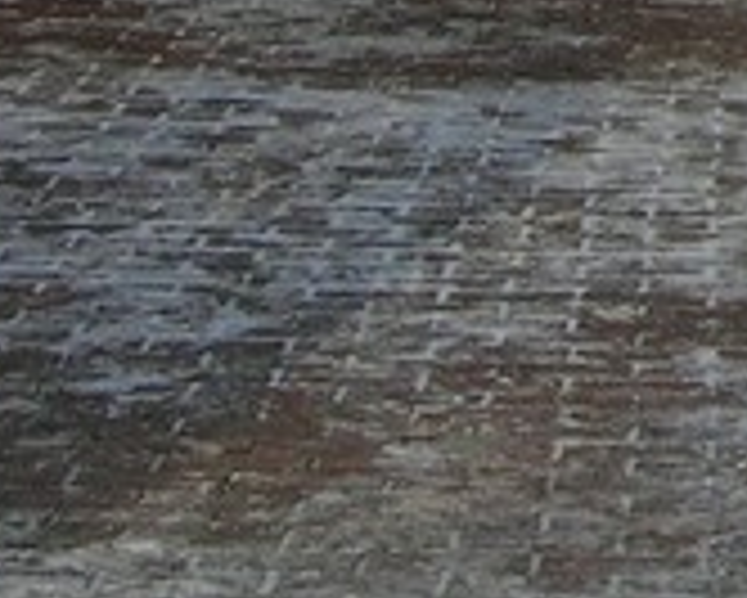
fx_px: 5066
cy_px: -688
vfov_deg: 6.5
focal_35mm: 229
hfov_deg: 7.8
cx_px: 1804
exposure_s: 1/508
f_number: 4.8
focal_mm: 7.8
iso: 64
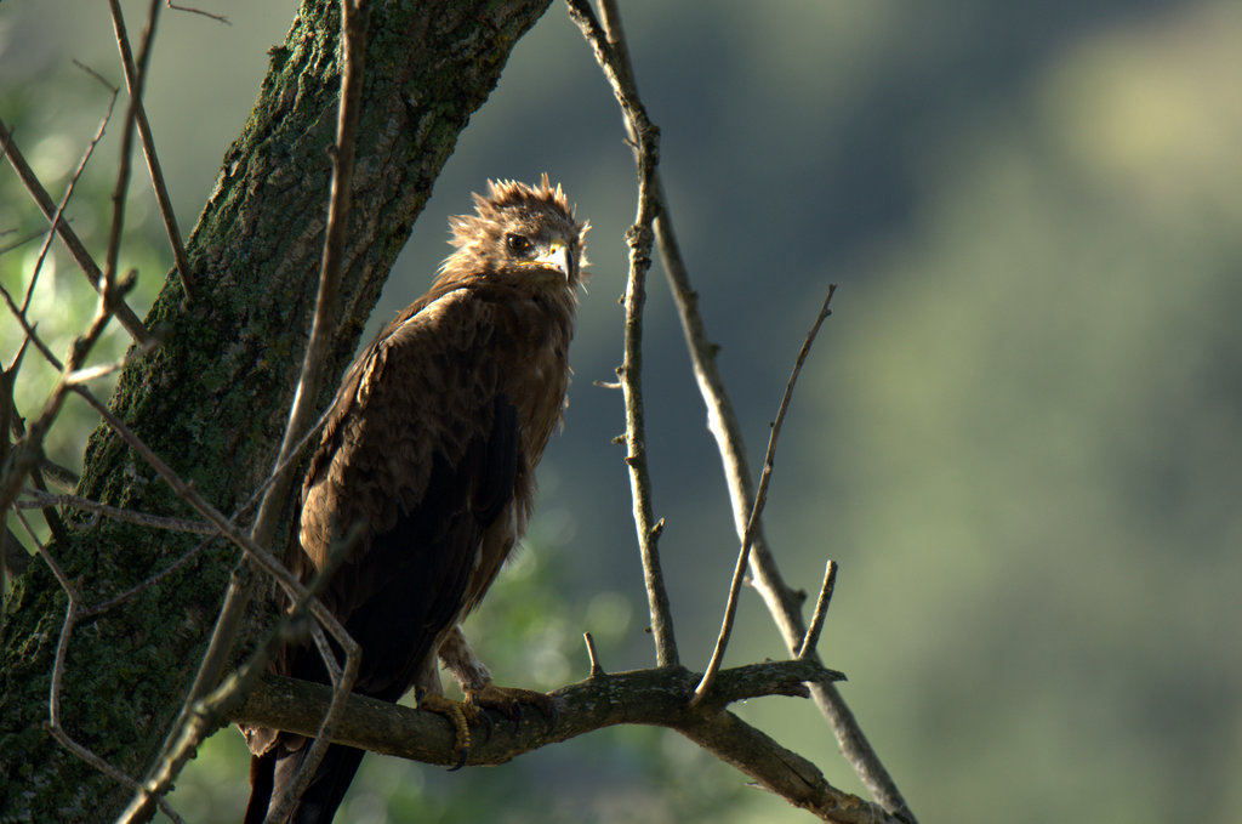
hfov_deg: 2.0
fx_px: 36162
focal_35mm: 1050
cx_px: 621
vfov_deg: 1.3
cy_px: 412
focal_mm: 700
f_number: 5.6
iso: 320
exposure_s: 1/200
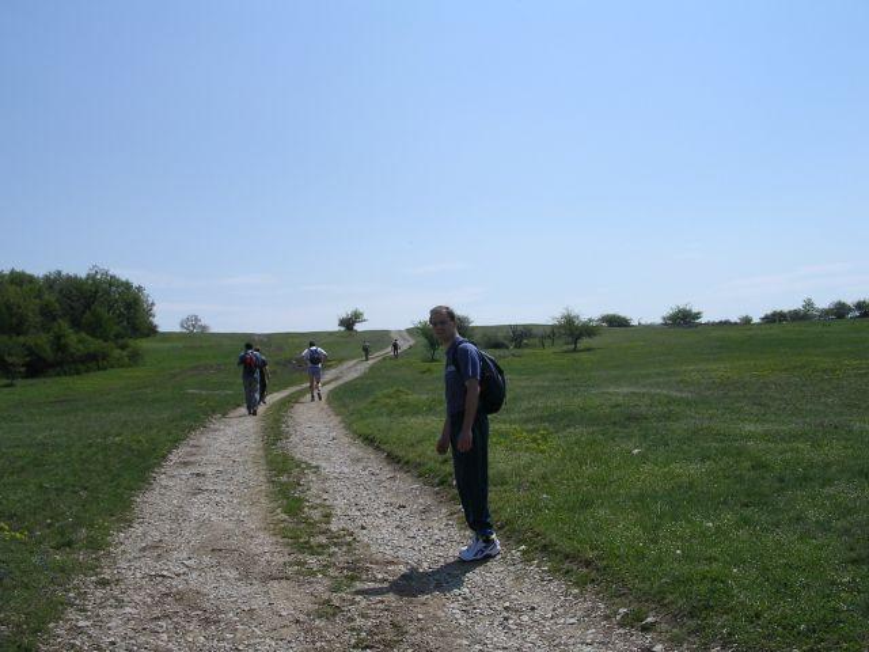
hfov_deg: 49.0
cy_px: 326
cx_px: 434
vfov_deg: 37.7
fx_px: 954
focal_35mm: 38
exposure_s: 1/529
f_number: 5.6
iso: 100
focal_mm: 5.8
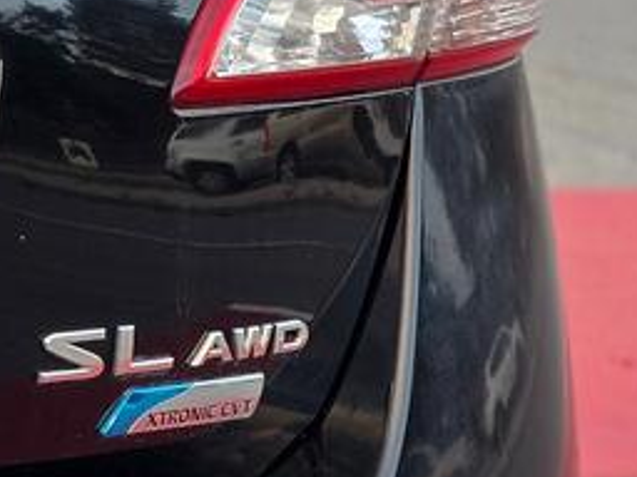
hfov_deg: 12.9
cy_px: 119
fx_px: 2116
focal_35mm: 115
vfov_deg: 12.8
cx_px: -901
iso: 50
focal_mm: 6.25
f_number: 1.7
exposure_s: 1/180
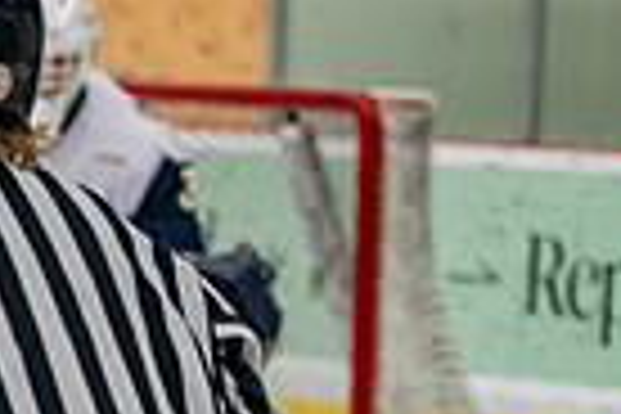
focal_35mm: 387
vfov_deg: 3.5
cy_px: 699
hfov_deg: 5.2
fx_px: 6675
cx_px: -505
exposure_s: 1/640
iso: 2000
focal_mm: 90
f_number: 3.2
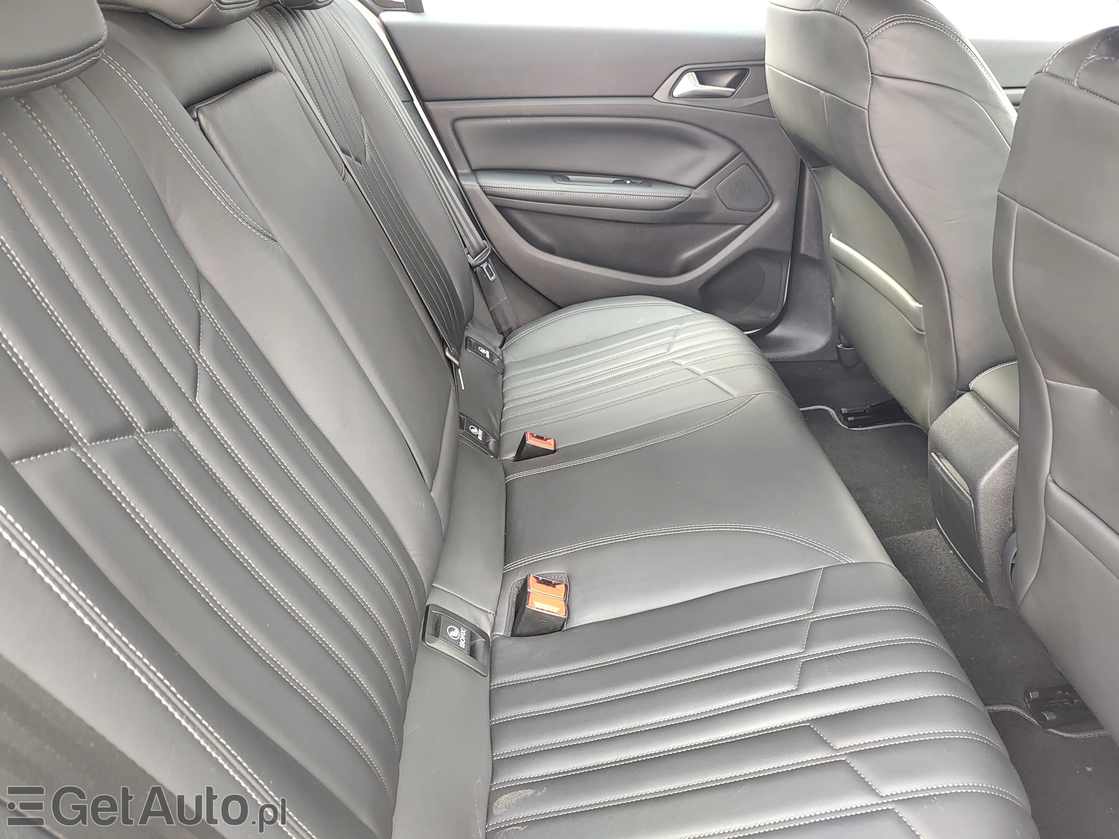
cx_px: 560
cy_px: 420
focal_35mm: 23
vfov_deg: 58.9
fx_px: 744
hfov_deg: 73.9
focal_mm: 5.56
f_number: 1.8
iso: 389
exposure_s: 1/33.3
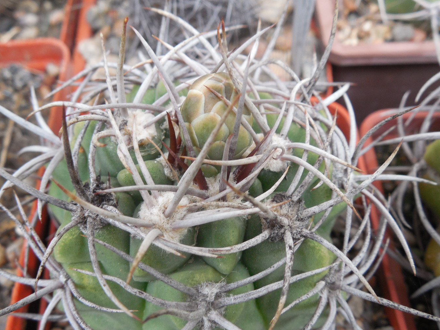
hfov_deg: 50.1
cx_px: 202
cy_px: 175
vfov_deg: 38.6
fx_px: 470
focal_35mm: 37
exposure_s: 1/30
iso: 180
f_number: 3.6
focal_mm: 5.6
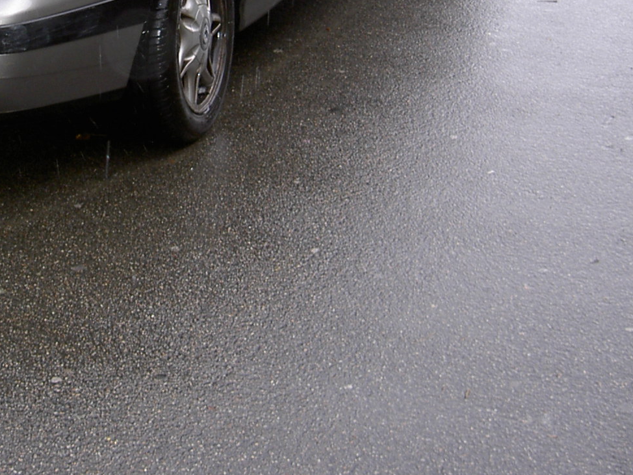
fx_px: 1500
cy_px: 14
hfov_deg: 23.5
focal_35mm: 82
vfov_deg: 17.6
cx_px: 127
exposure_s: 1/185
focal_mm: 8
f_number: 2.8
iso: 100
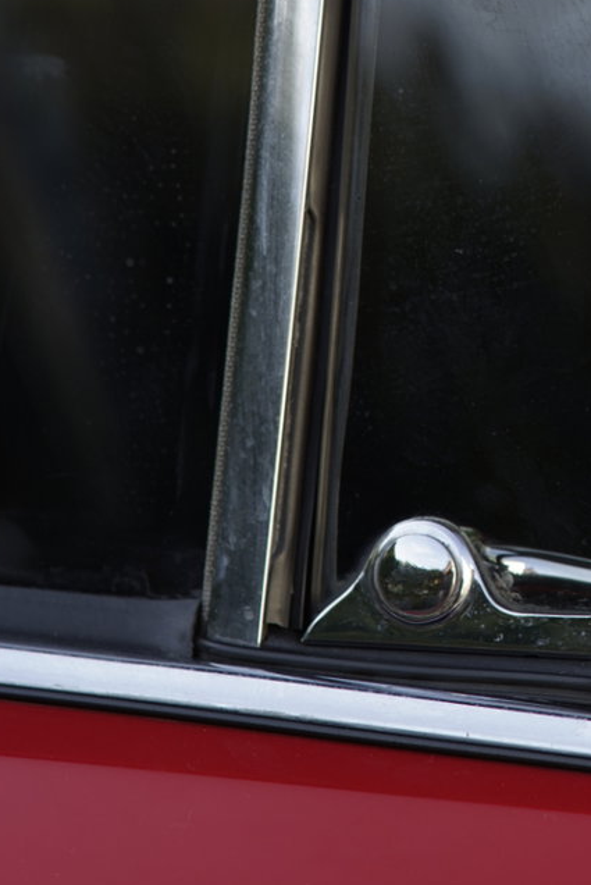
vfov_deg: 10.0
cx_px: 695
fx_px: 5040
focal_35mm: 205
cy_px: 45
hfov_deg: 6.7
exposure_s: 1/400
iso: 400
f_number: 4
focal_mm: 85
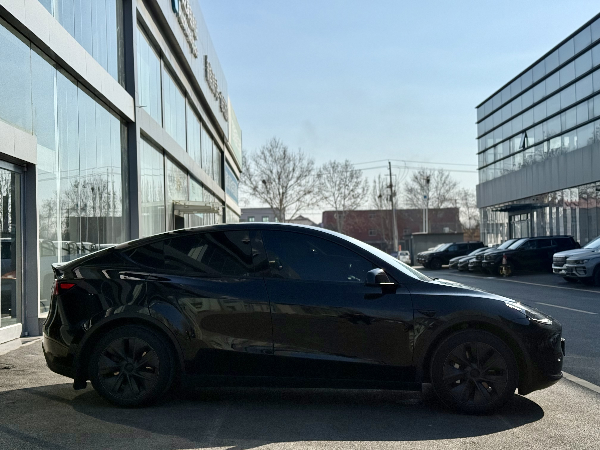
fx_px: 832
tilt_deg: +2.0
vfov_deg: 30.3
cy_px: 225
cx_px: 300
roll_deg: +0.8
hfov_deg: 39.7
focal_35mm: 48
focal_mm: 6.76
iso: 80
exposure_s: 1/11364
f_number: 1.78
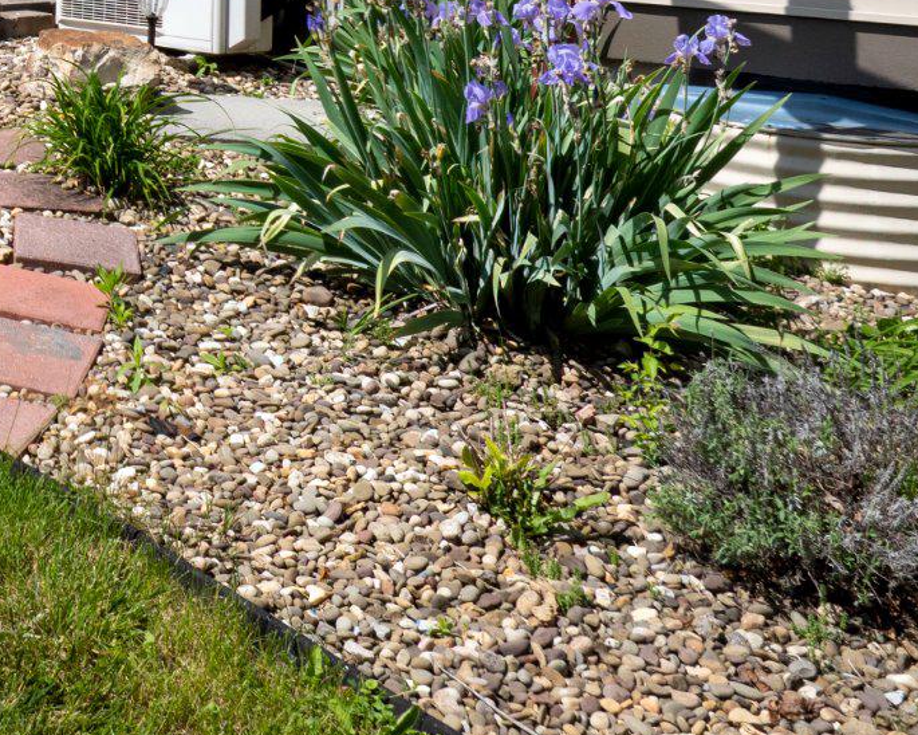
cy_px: -194
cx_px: -279
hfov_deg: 23.8
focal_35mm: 70
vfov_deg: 20.2
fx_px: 1902
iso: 100
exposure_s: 1/320
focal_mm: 12.29
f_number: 7.1
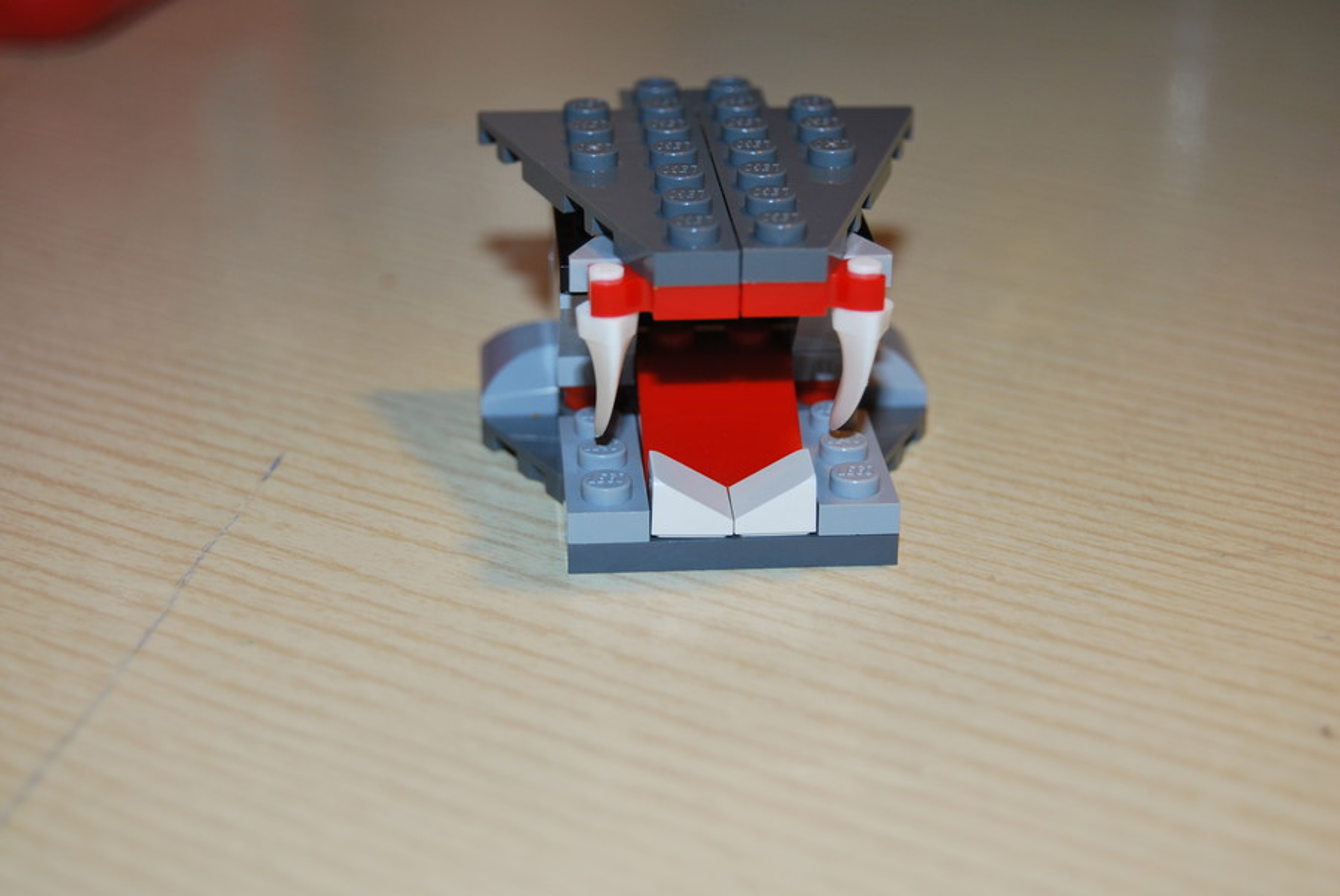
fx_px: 2683
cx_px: 670
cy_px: 448
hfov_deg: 28.0
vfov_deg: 19.0
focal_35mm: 72
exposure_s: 1/60
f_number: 5.6
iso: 200
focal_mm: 48
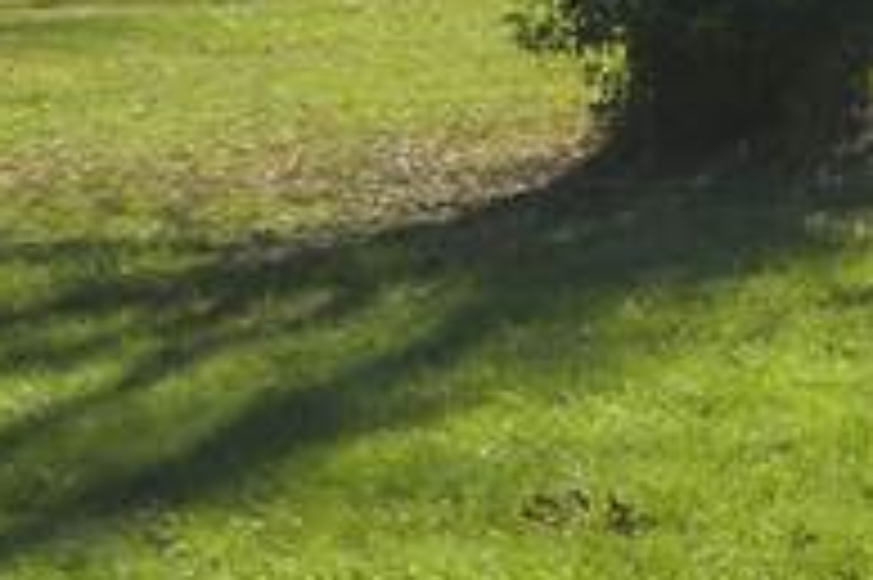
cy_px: 463
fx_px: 4991
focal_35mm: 206
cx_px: 1634
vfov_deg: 6.6
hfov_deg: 9.5
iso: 160
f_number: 3.5
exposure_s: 1/903
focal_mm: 5.4
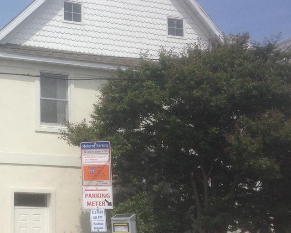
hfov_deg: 24.0
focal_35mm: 77
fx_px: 663
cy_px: 127
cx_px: 26
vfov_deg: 19.9
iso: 50
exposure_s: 1/2513
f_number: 2.4
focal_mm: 4.28
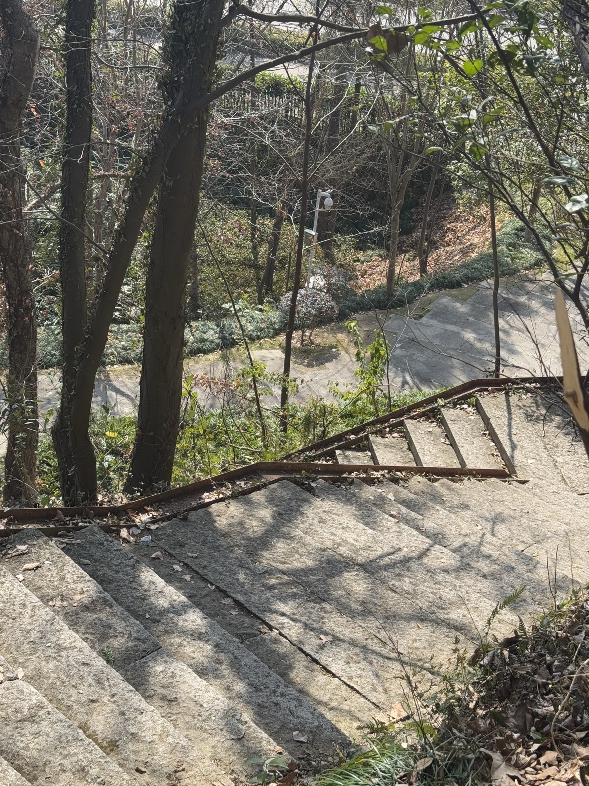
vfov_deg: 39.7
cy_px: 393
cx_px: 294
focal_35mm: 48
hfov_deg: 30.3
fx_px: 1089
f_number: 1.78
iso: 64
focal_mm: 6.76
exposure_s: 1/1339
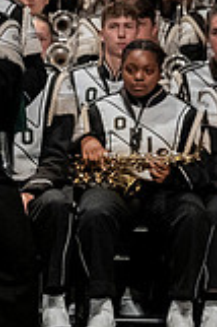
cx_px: -207
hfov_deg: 1.8
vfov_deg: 2.7
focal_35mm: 758
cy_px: 120
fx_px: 6868
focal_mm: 140
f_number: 4
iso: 4000
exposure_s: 1/500
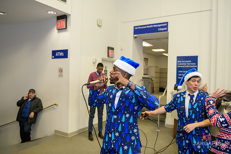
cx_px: 116
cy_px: 77
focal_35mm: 29
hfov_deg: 63.6
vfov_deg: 45.0
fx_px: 186
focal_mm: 29
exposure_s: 1/125
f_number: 3.2
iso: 1000
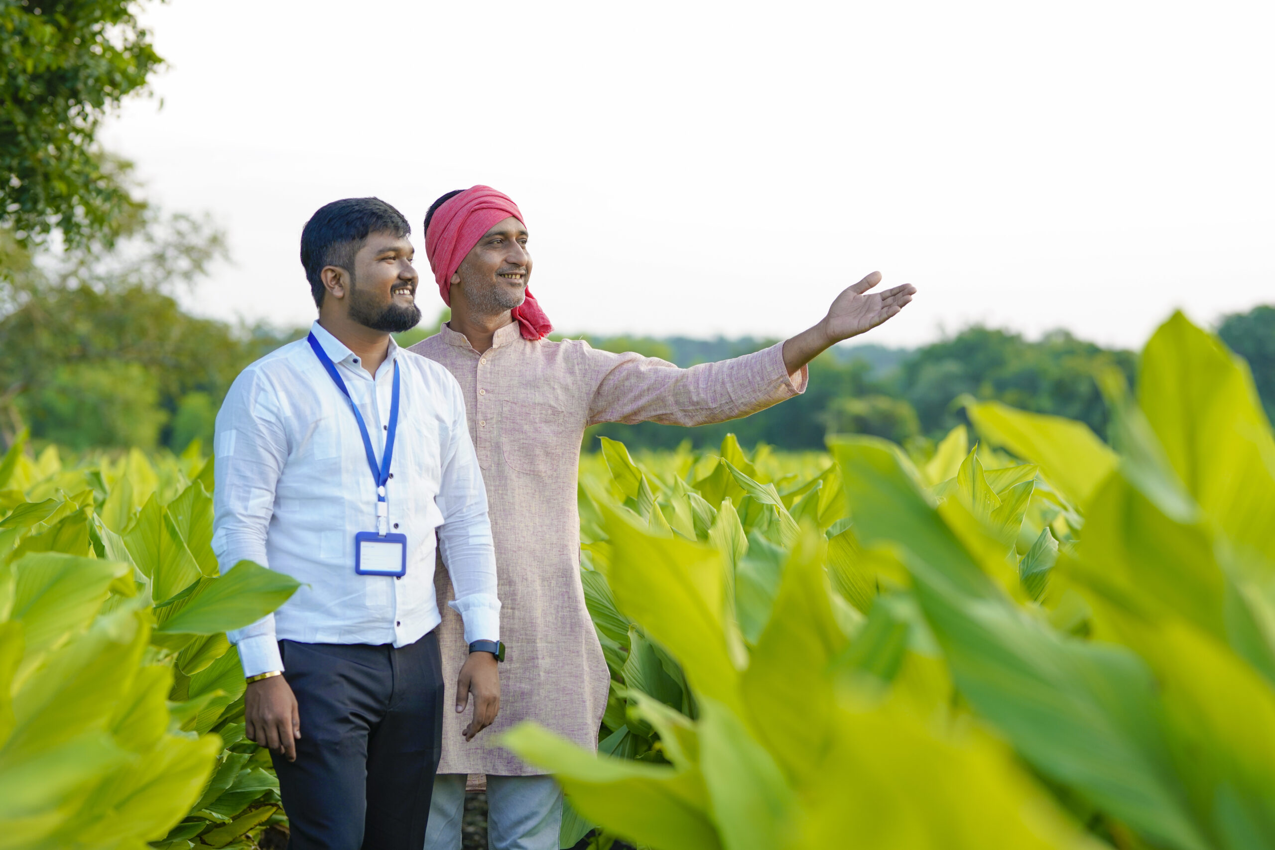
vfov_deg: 16.1
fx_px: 3010
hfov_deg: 23.9
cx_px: 638
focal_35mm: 85
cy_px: 425
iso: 320
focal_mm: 85
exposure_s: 1/320
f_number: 2.8
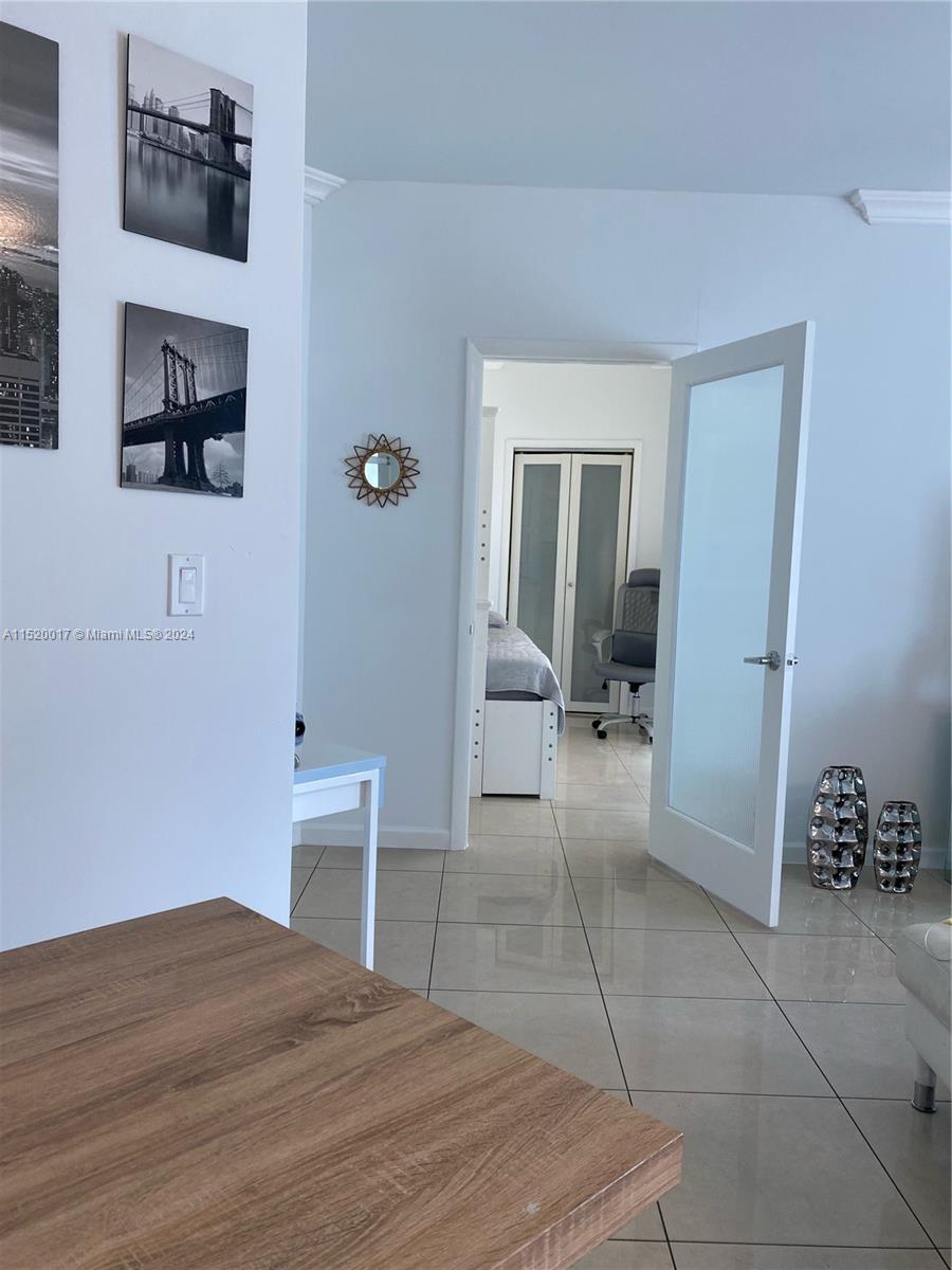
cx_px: 476
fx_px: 953
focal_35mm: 26
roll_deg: -2.7
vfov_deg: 67.3
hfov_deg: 53.1
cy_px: 635
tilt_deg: -4.6
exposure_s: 1/60
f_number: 1.8
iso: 80
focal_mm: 4.25
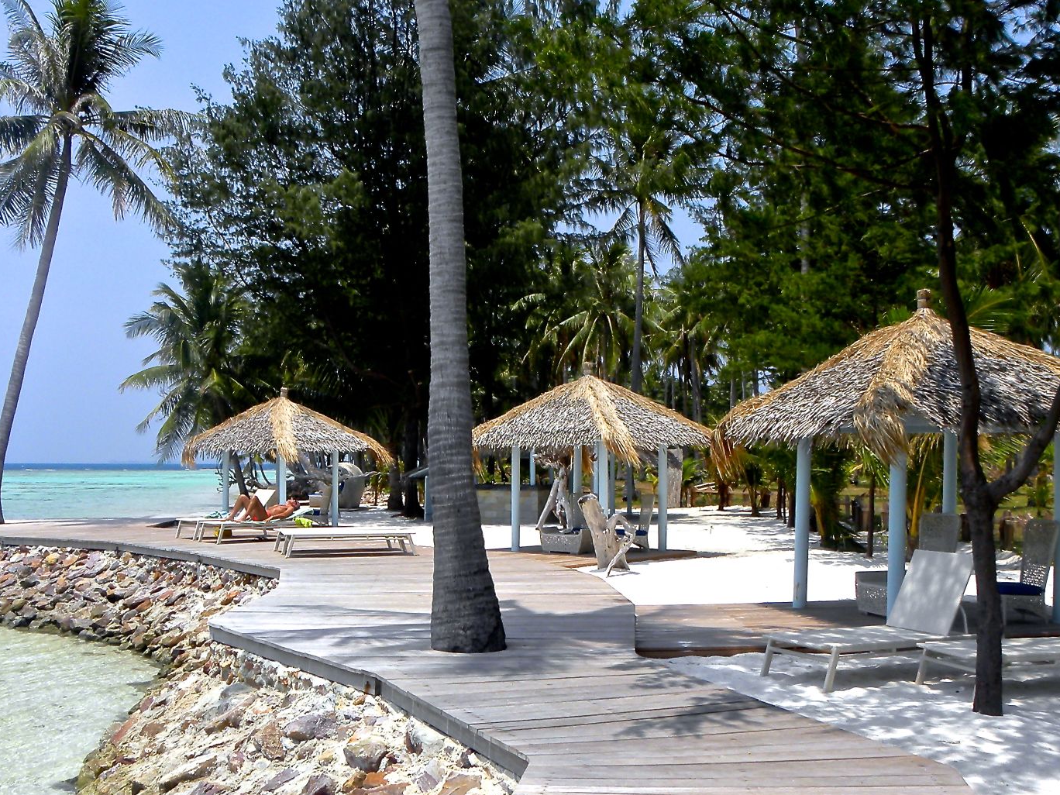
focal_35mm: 38
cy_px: 394
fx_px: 1164
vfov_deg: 37.7
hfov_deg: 48.7
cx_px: 435
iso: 64
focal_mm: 4.6
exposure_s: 1/350
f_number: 6.3
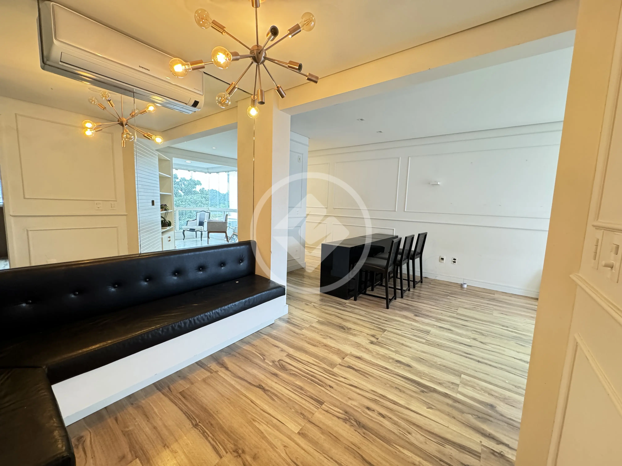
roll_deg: -1.9
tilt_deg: -7.0
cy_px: 233
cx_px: 311
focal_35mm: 14
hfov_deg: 102.1
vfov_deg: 85.7
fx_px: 252
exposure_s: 1/60
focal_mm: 2.22
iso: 400
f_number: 2.2
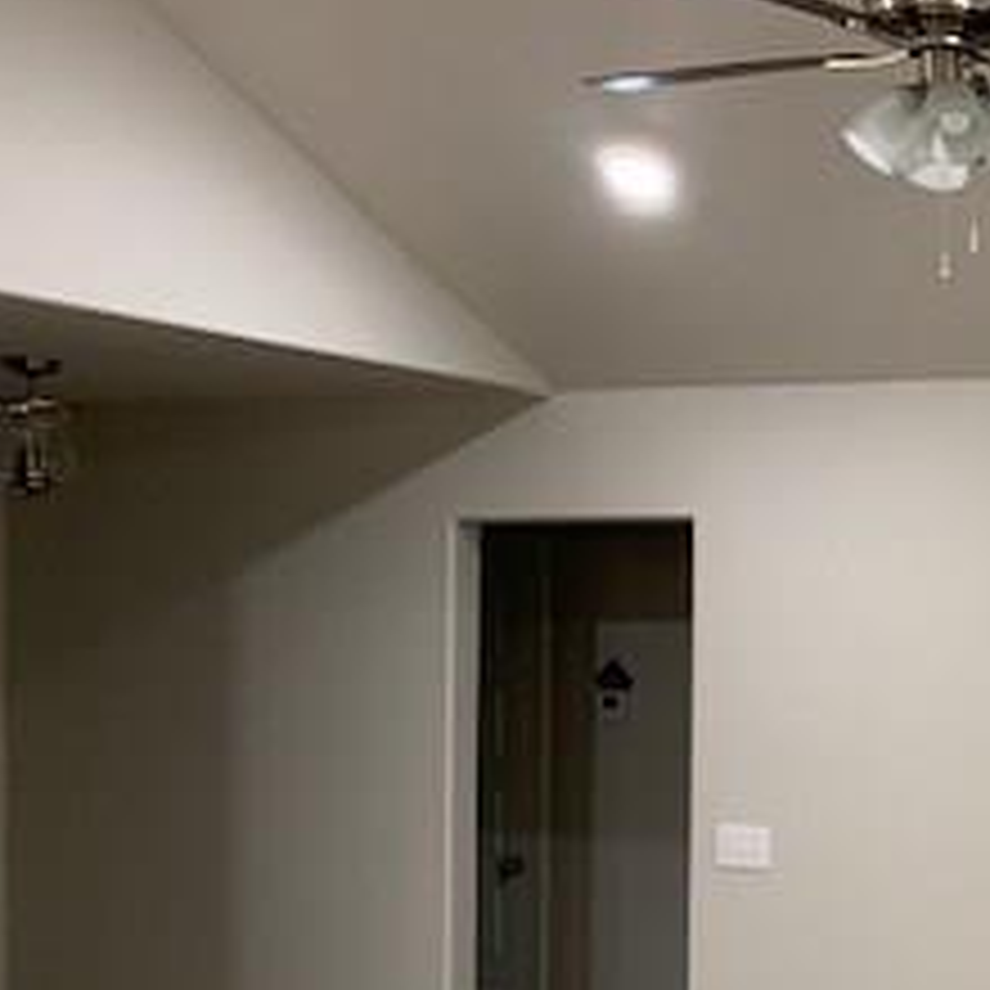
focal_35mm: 67
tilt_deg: -2.5
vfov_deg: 25.4
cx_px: 1323
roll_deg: -0.2
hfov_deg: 22.7
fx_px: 2168
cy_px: 756
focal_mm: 4.25
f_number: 1.8
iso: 160
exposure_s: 1/60
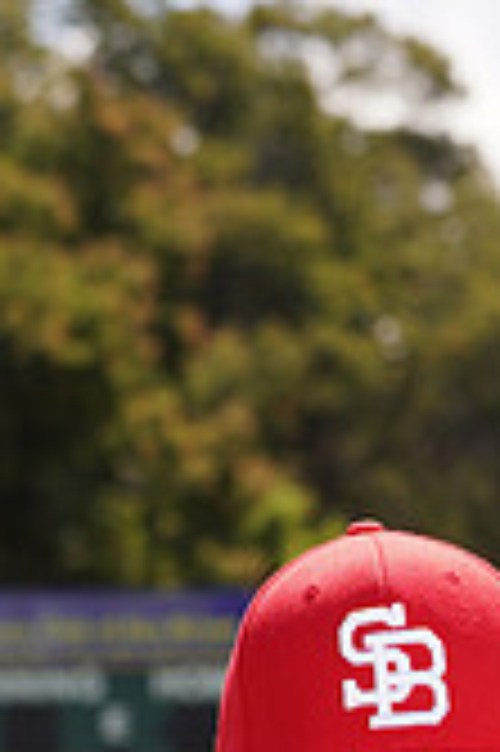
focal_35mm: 348
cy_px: 1198
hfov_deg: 3.9
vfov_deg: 5.9
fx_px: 7265
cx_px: 282
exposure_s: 1/160
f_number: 9
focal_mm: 100
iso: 100
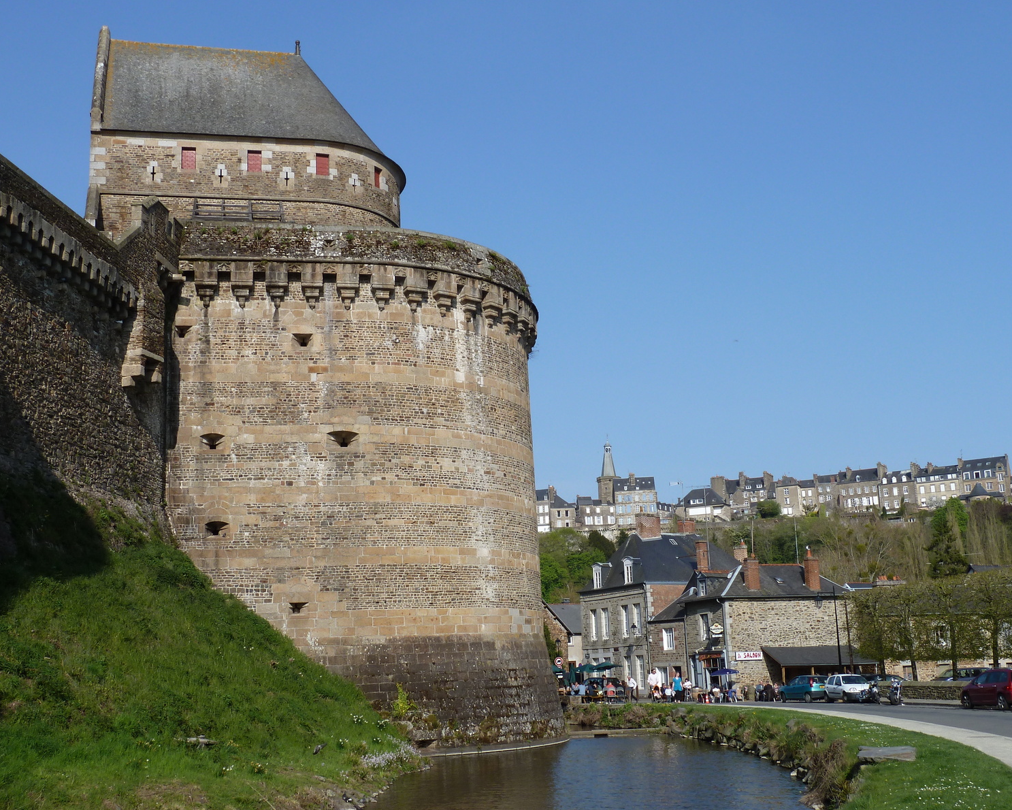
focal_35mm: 42
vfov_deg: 35.7
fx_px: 1258
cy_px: 405
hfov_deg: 43.8
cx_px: 502
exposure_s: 1/400
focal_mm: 6.5
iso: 80
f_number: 5
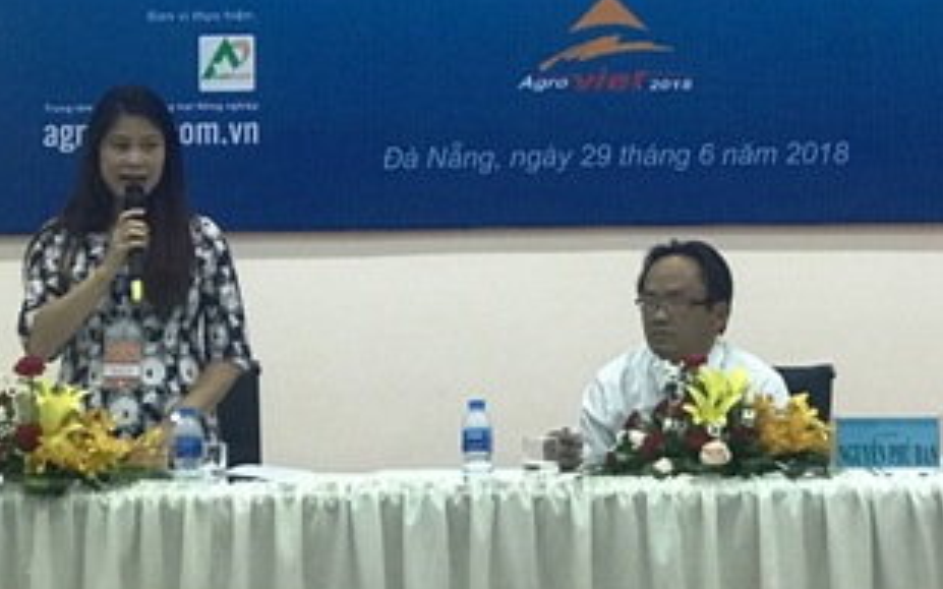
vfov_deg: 10.4
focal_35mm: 125
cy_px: -12
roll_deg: +0.3
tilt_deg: +4.3
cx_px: 555
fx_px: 3212
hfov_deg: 16.7
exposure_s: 1/50
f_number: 2.8
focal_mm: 6.6
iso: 160
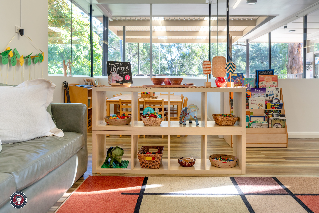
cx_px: 160
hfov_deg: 61.9
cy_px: 106
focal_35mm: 30
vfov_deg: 43.6
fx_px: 266
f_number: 4
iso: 400
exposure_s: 1/100
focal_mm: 30
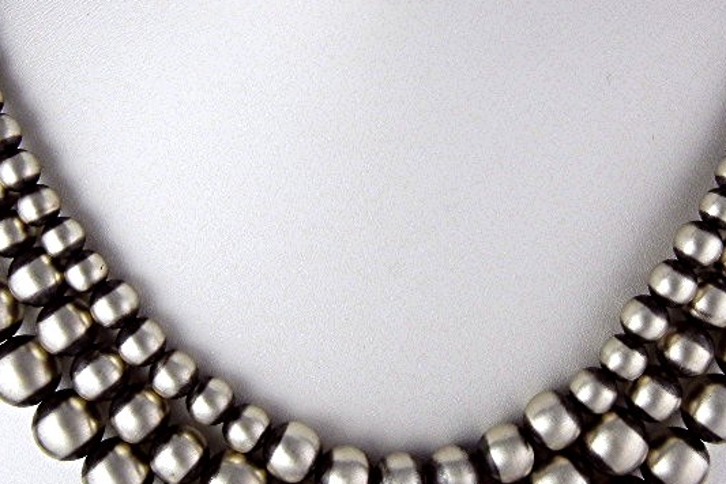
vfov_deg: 22.5
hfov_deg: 33.4
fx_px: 1210
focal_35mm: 60
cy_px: 176
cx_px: 384
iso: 163
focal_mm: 5.4
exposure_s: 1/60
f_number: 3.5
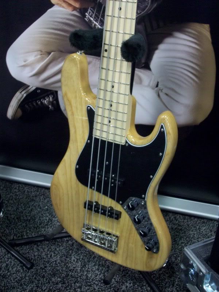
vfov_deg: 41.2
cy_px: 146
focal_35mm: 46
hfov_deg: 31.5
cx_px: 110
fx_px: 388
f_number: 3.1
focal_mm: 7.6
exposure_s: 1/8
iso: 200
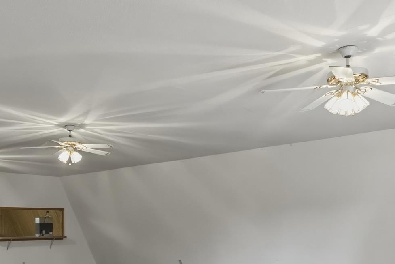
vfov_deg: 30.6
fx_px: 464
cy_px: 224
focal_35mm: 42
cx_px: 152
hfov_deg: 45.8
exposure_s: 1/800
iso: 800
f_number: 1.8
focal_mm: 11
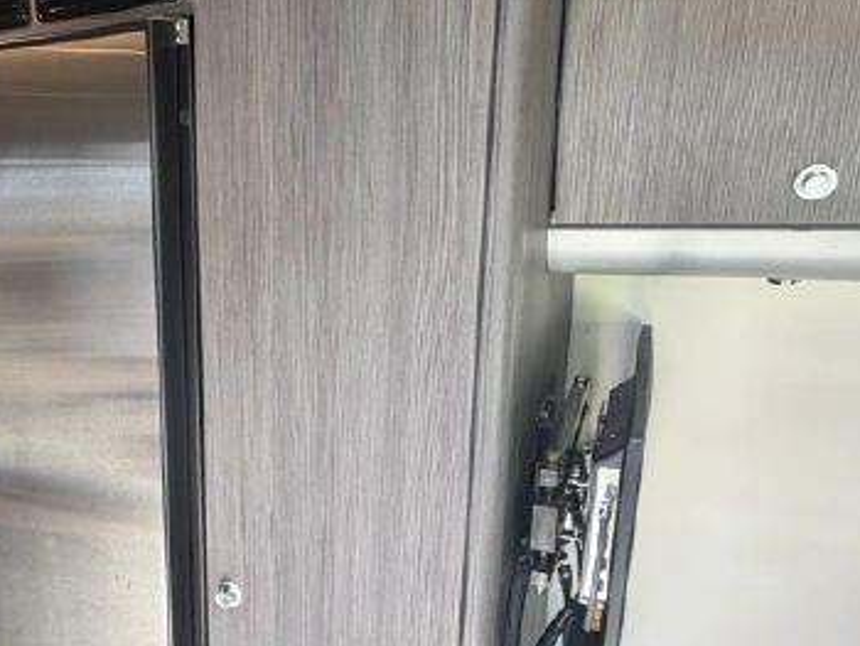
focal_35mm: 32
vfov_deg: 44.1
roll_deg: +1.8
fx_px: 796
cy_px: 368
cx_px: 209
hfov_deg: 54.0
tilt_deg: -11.5
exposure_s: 1/121
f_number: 2.2
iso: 200
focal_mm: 2.22
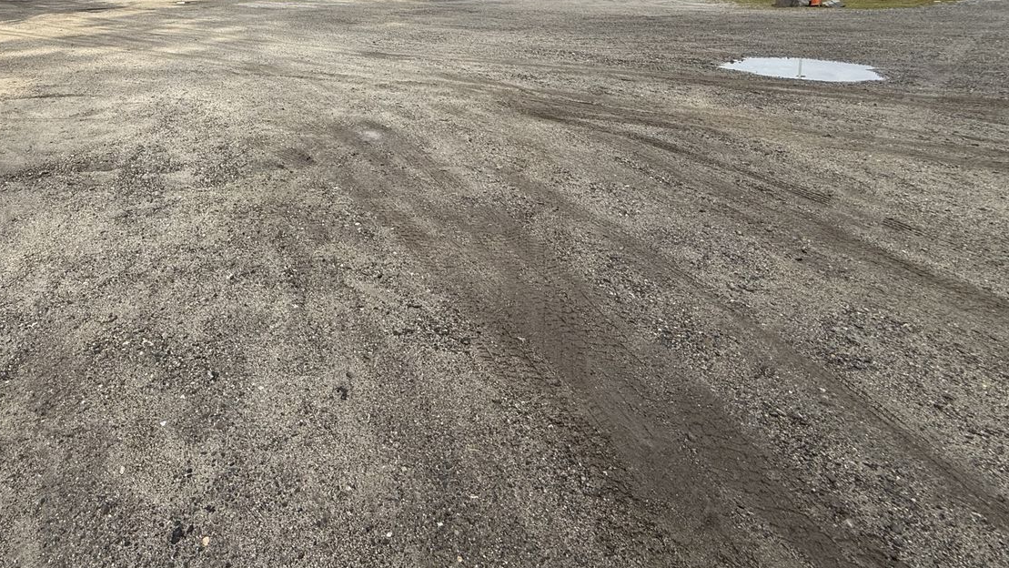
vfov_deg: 45.9
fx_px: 589
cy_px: 44
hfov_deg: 77.2
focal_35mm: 22
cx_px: 298
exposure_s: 1/726
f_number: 2.2
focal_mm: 2.22
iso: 50
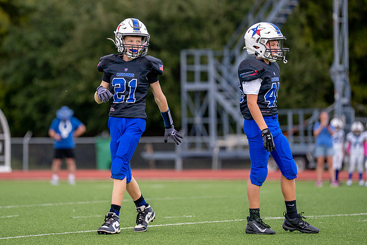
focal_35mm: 251
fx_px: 2564
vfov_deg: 5.5
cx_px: 136
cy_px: 95
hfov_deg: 8.2
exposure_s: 1/3200
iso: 400
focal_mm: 200
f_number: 2.8
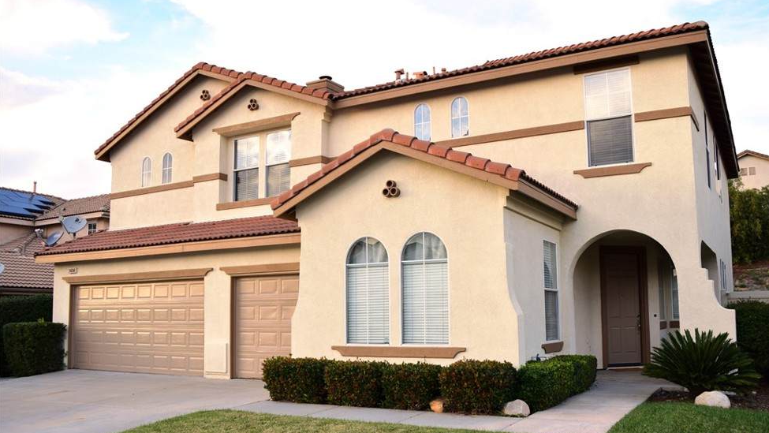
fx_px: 673
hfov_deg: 59.5
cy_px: 254
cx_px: 401
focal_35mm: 33
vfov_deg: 35.6
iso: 200
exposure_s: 1/80
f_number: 4.5
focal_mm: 20
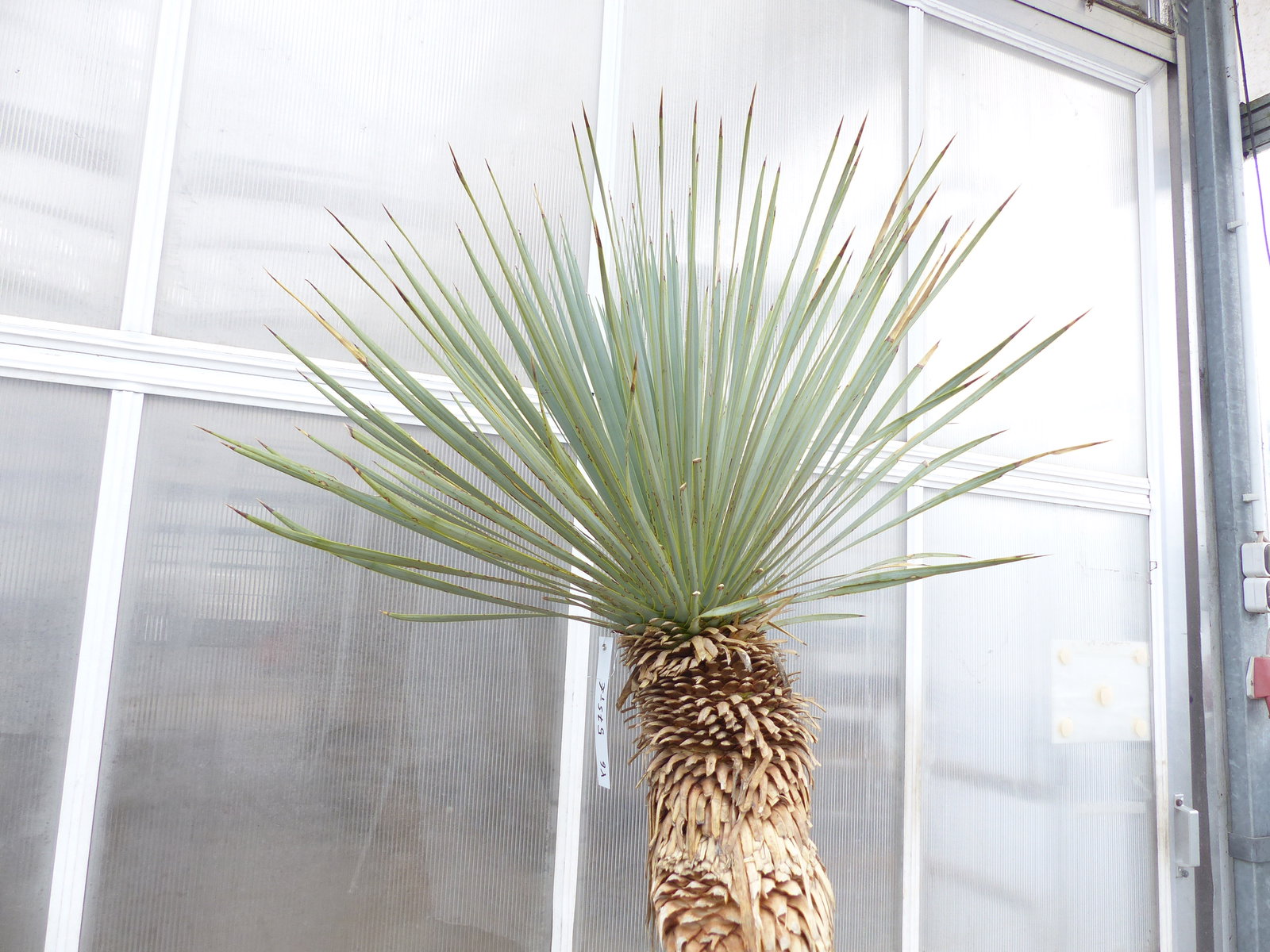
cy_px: 476
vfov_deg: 54.9
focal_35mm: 25
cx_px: 635
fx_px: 917
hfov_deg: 69.4
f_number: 2.8
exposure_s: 1/60
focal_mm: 4.5
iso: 125
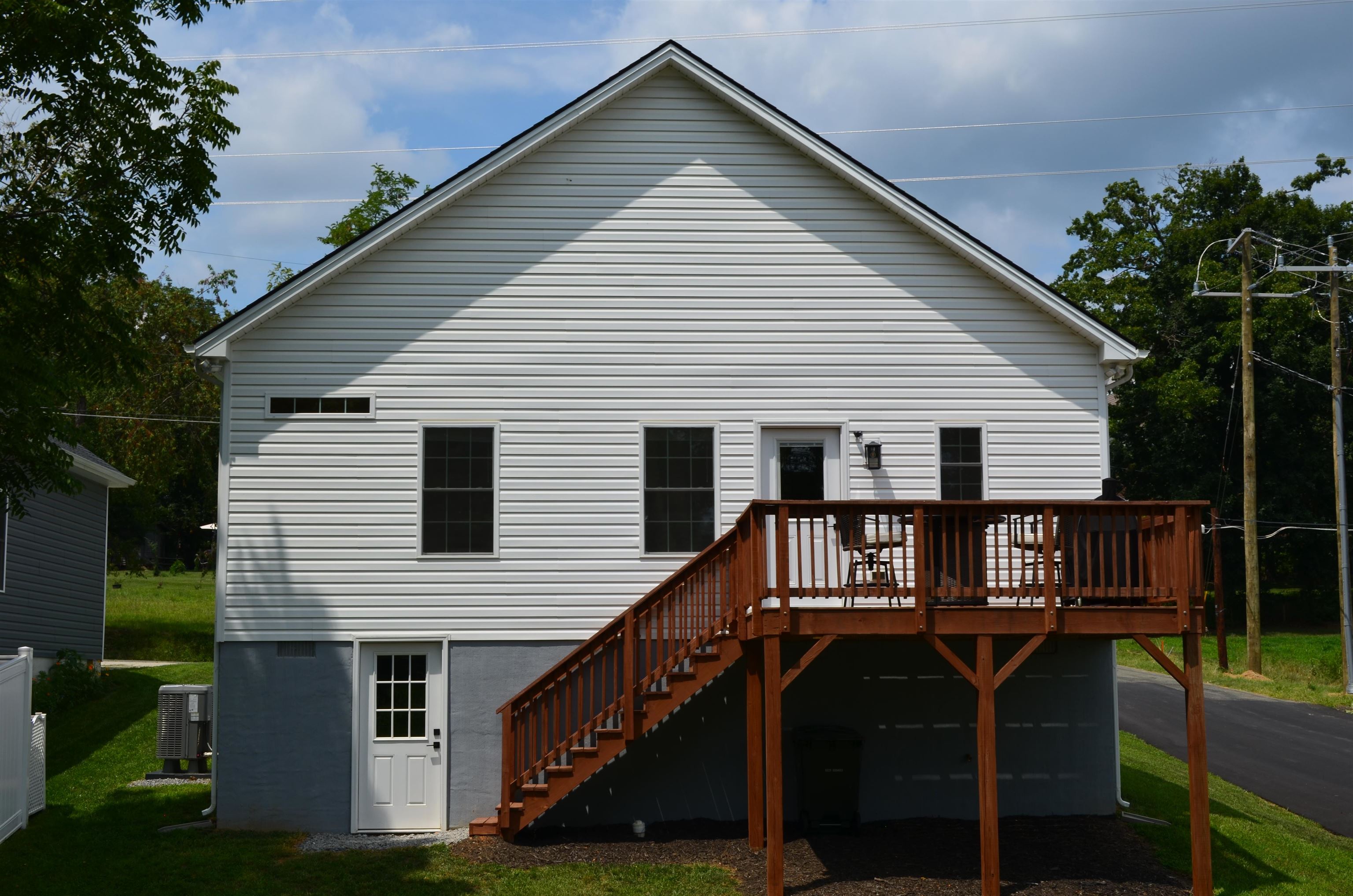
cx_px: 676
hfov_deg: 41.2
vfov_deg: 27.9
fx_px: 1800
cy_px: 448
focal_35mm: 48
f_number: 13
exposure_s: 1/200
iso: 100
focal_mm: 32
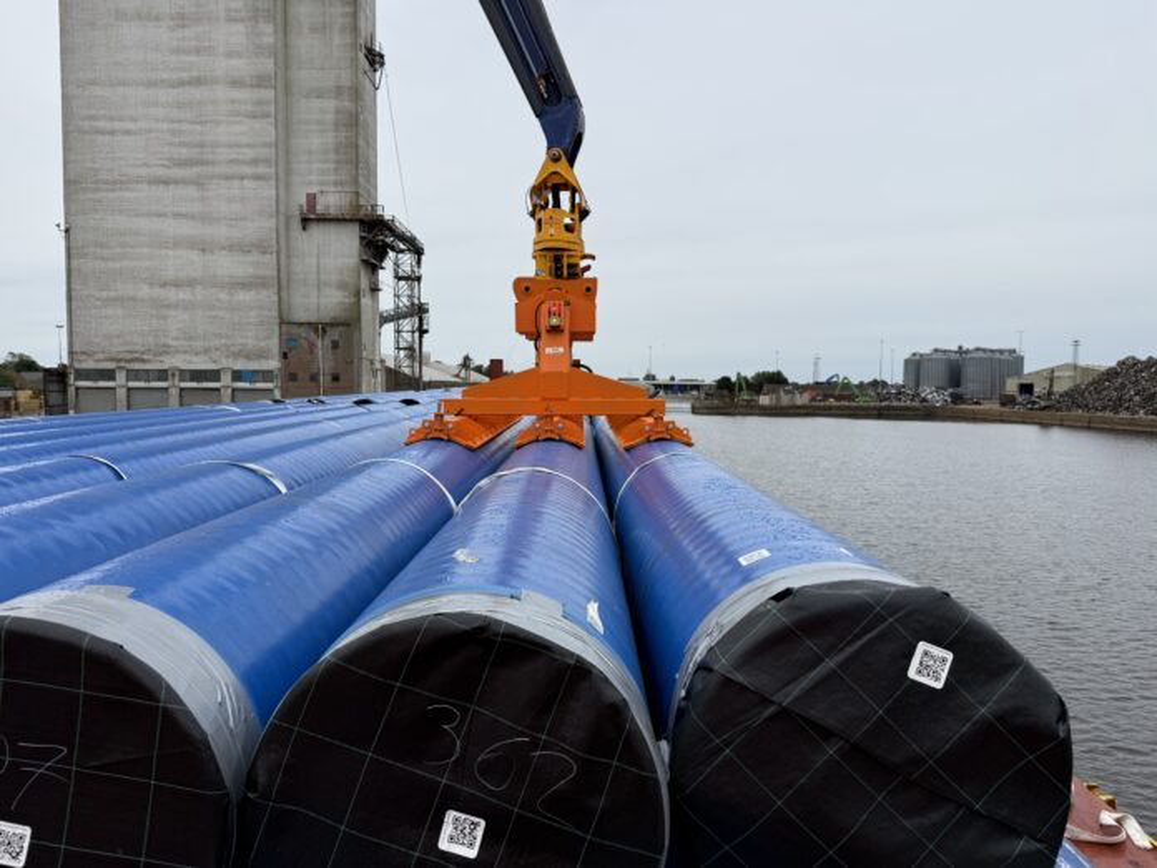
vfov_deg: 56.8
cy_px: 434
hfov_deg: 71.6
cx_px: 578
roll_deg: +0.0
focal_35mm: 24
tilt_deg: -2.3
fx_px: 802
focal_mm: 6.76
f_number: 1.78
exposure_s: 1/3953
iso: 80
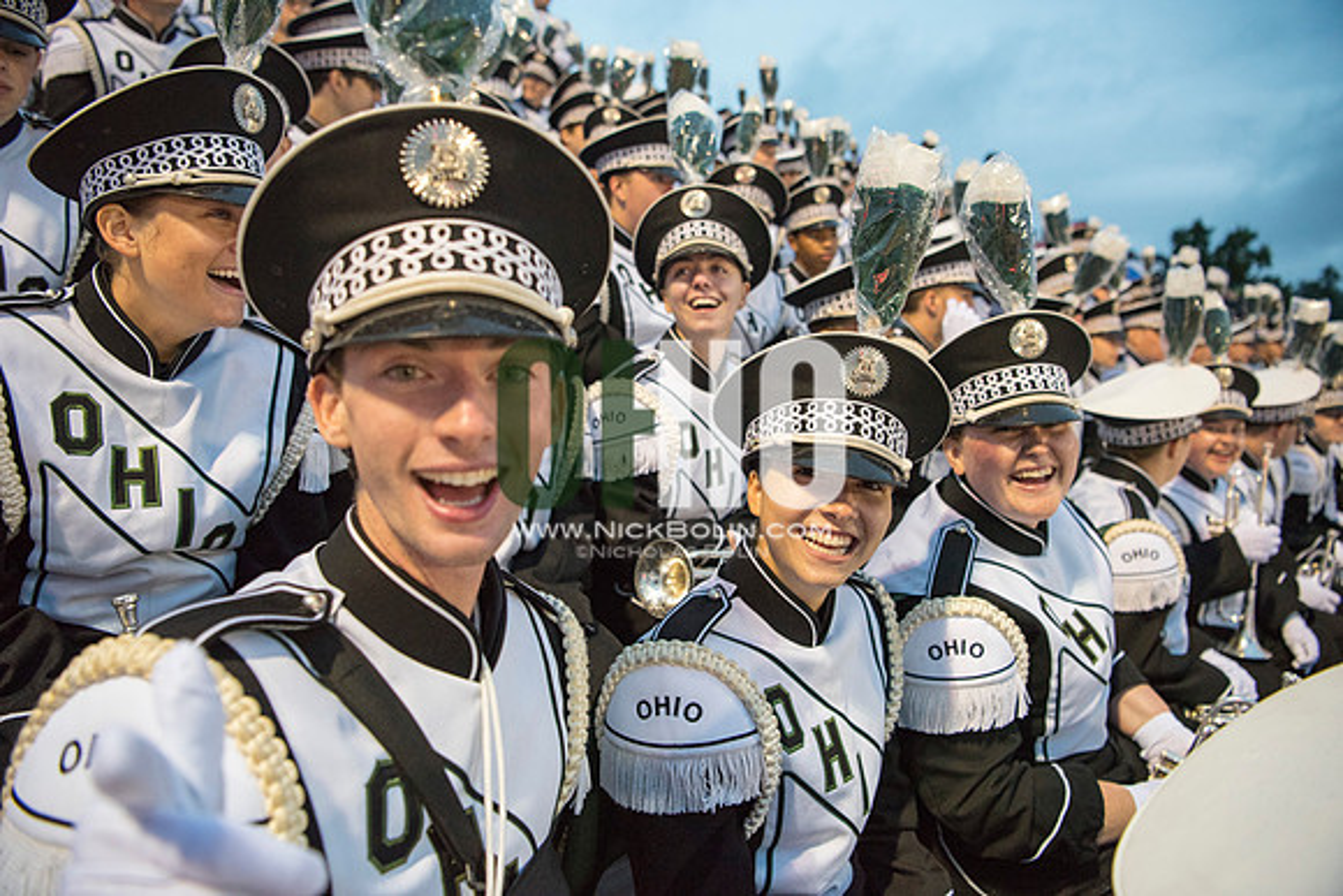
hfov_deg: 73.7
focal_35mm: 24
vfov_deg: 53.2
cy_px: 448
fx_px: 896
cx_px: 672
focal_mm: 24
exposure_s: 1/320
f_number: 3.2
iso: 2000
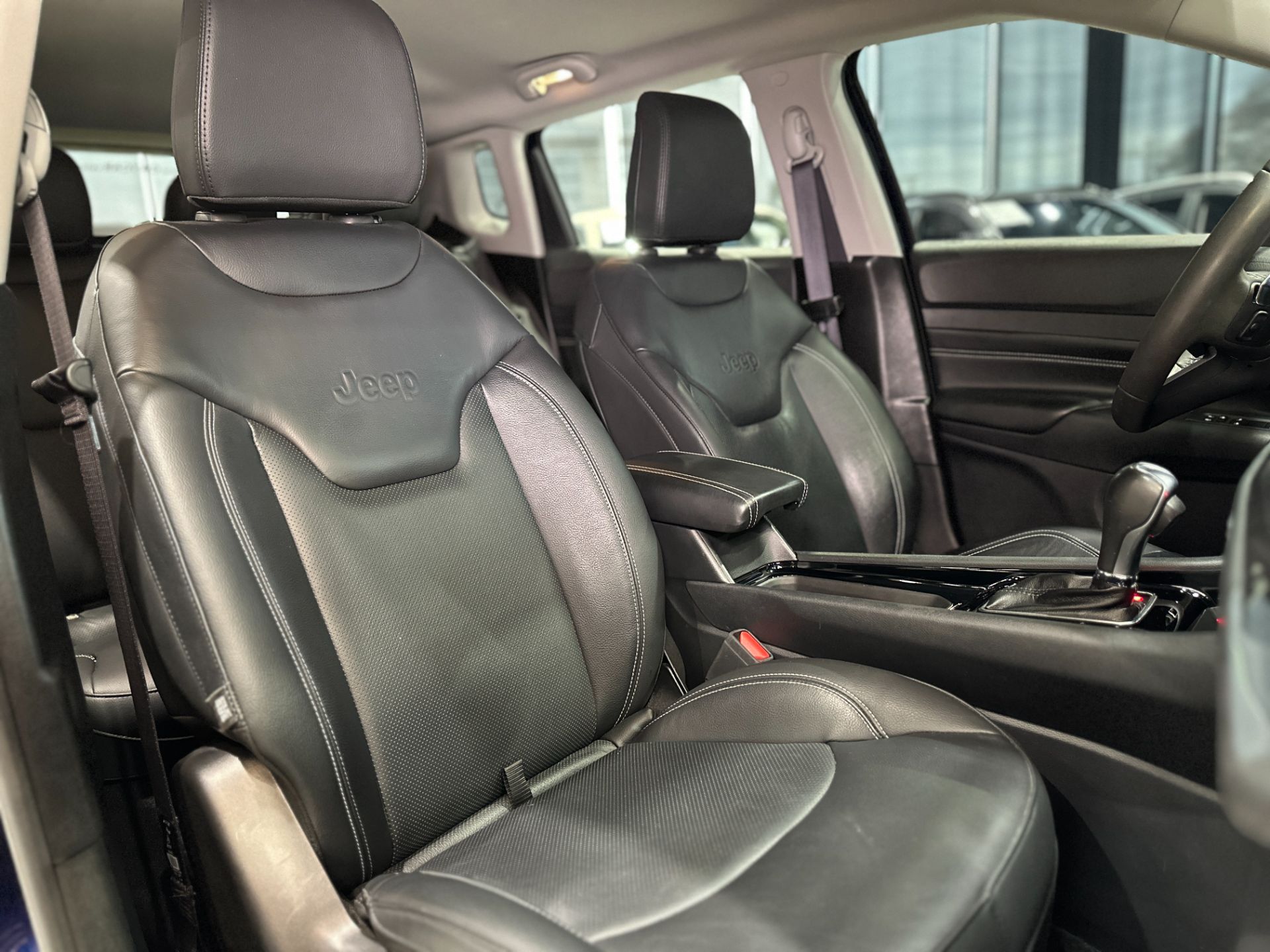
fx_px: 881
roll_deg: +3.1
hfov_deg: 71.6
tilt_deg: -12.4
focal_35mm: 24
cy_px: 476
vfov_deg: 56.8
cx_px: 635
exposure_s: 1/40
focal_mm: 6.86
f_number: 1.78
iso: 800
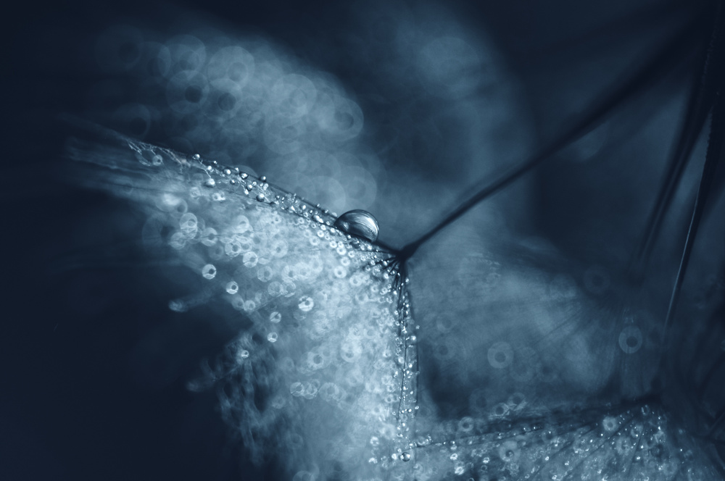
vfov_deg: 8.7
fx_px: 3168
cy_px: 240
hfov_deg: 13.1
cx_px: 362
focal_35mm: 158
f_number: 3.5
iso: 250
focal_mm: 105
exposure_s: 1/60
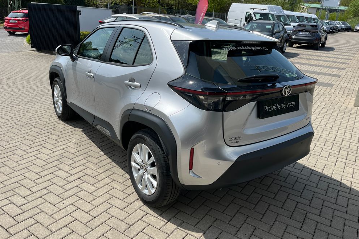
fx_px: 279
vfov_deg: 46.3
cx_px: 179
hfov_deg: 65.5
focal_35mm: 28
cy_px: 104
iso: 50
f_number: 1.6
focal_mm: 5.1
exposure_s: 1/3521
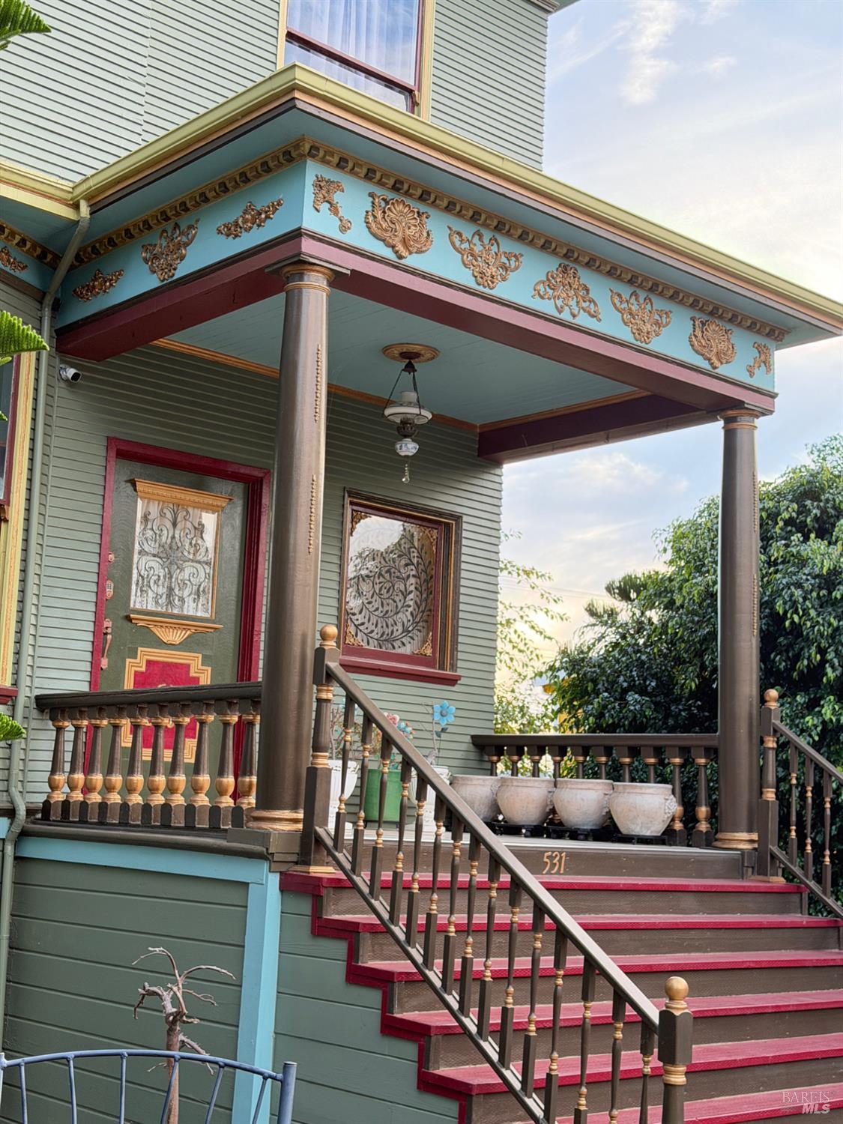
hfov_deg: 30.3
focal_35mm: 48
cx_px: 422
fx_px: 1559
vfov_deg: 39.7
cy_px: 562
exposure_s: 1/89
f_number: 1.78
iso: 160
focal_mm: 6.76
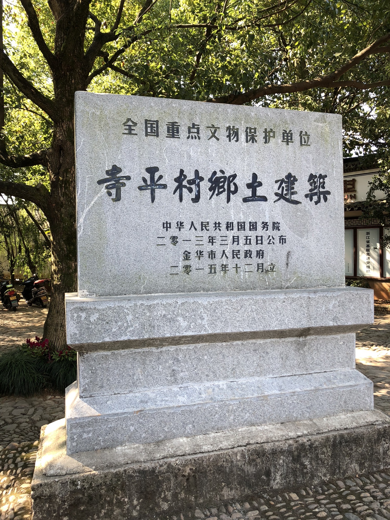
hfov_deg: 49.7
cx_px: 195
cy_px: 260
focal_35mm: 28
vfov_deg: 63.4
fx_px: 421
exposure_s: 1/138
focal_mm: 4
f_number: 1.8
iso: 20
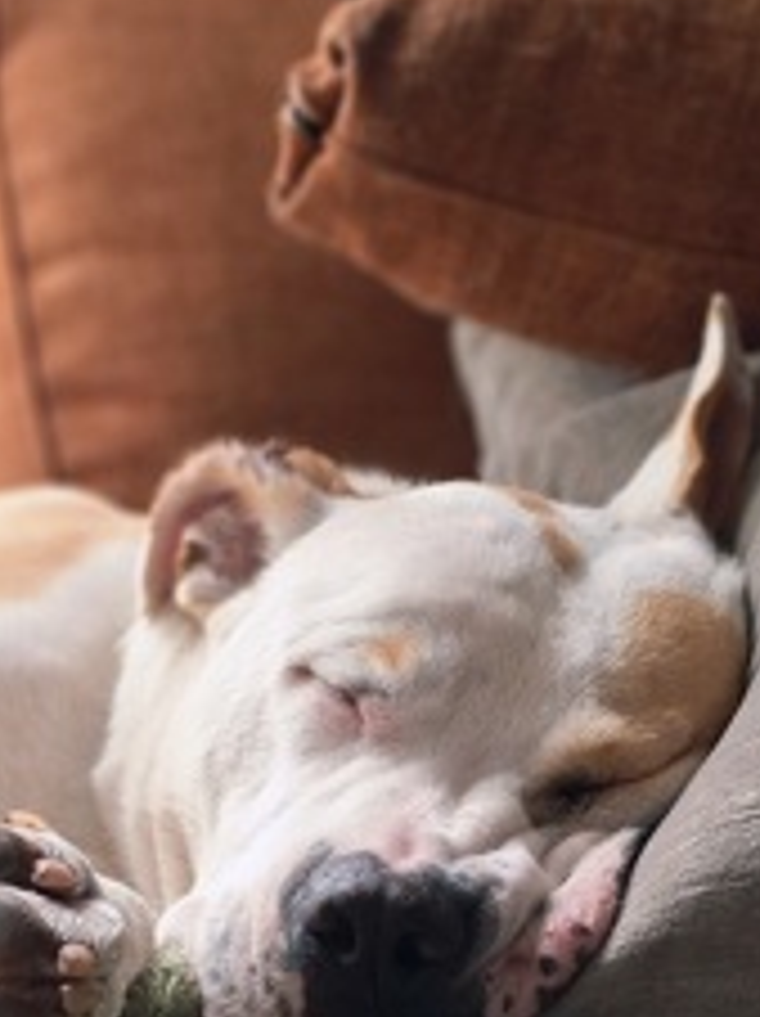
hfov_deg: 24.7
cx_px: 49
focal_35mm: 57
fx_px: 1672
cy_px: 720
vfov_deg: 33.4
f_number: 1.8
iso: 80
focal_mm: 5.54
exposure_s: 1/40
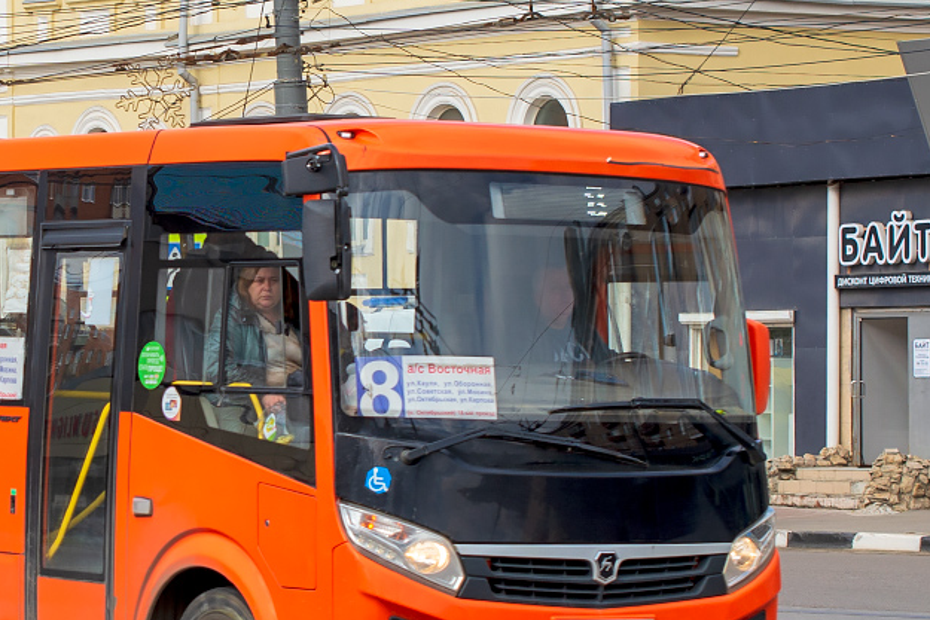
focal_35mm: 96
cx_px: 231
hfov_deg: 21.1
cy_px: 300
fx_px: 2480
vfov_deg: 14.3
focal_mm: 50
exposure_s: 1/640
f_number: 6.3
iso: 160
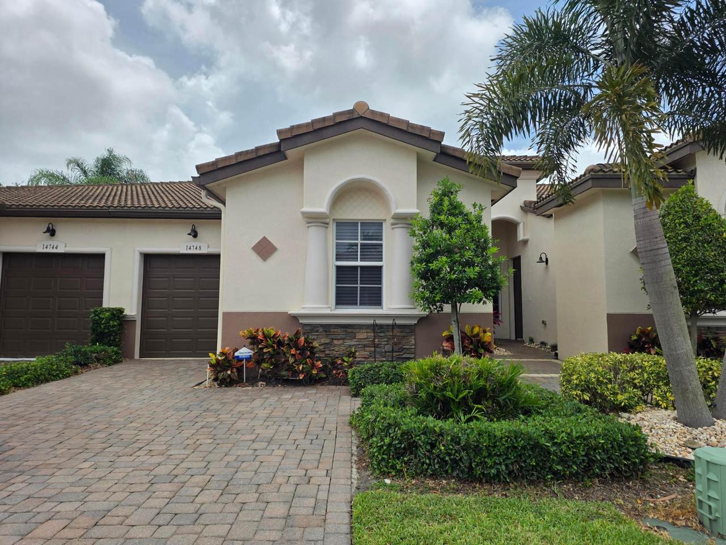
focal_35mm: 23
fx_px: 482
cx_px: 363
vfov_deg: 58.9
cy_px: 272
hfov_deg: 73.9
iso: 80
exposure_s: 1/6809
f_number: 1.7
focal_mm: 6.25
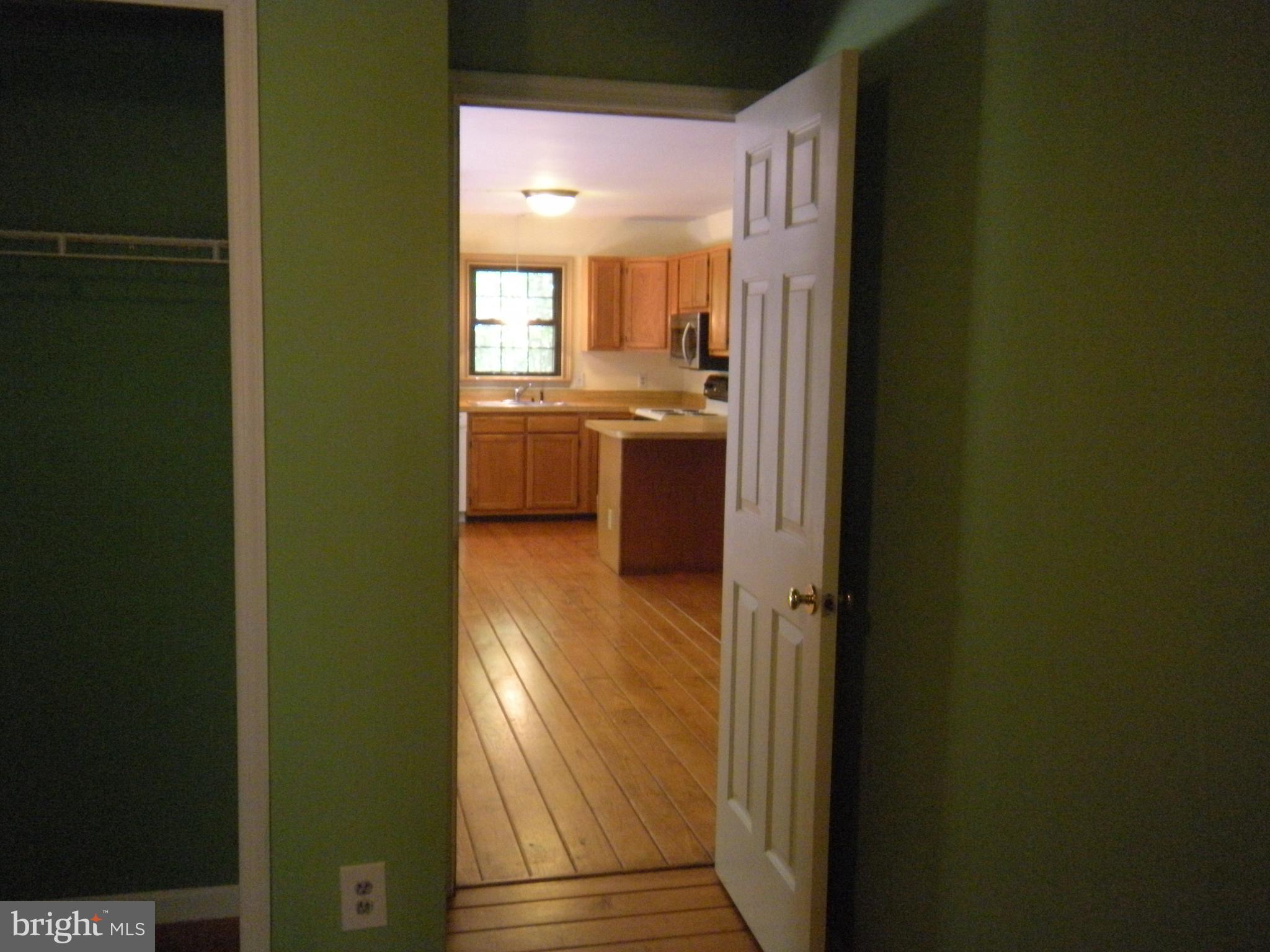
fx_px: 1284
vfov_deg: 40.7
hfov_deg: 52.6
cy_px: 476
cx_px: 635
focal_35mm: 35
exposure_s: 1/15.6
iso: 400
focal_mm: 5.9
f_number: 3.8
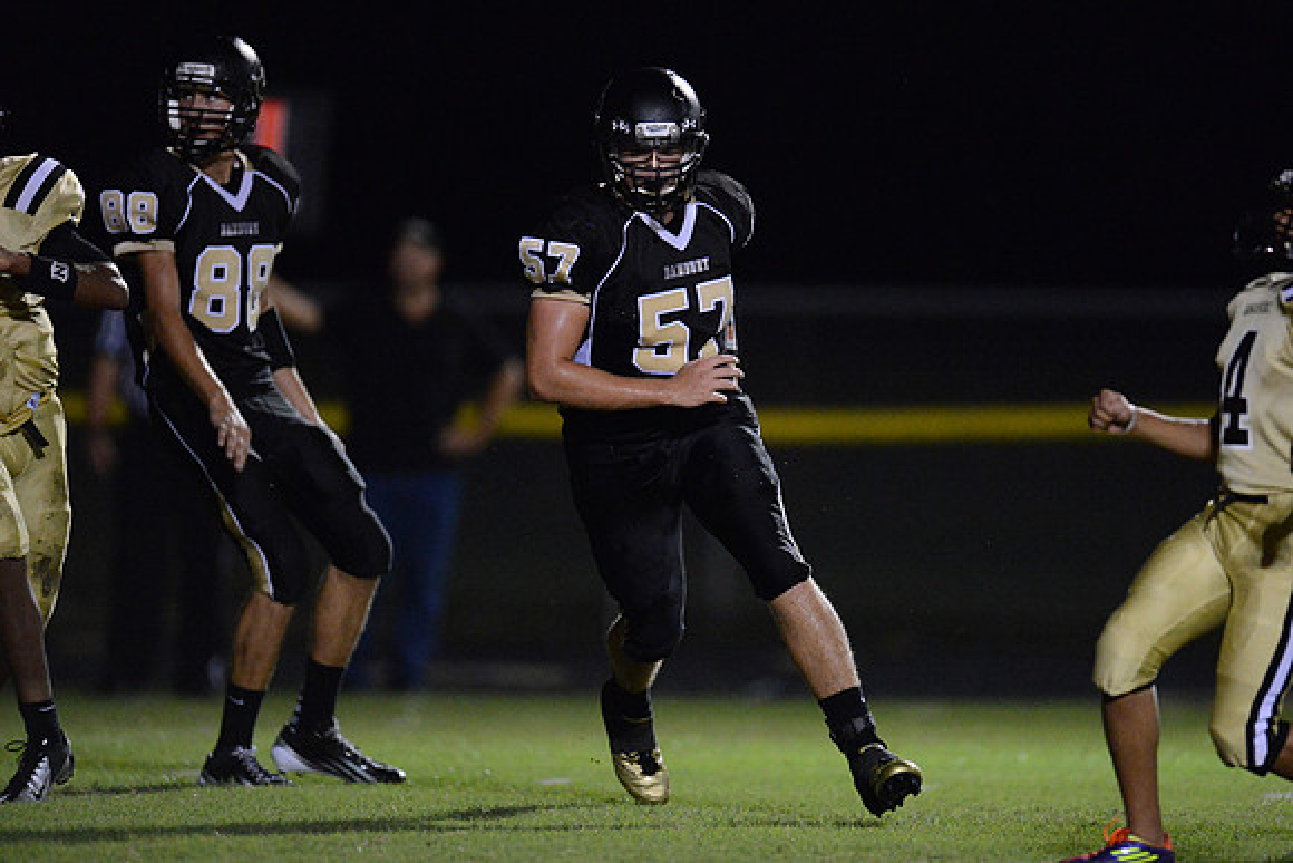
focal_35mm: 400
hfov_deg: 5.2
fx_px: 14369
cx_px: 646
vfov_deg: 3.4
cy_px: 432
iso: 12800
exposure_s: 1/640
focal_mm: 400
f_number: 2.8
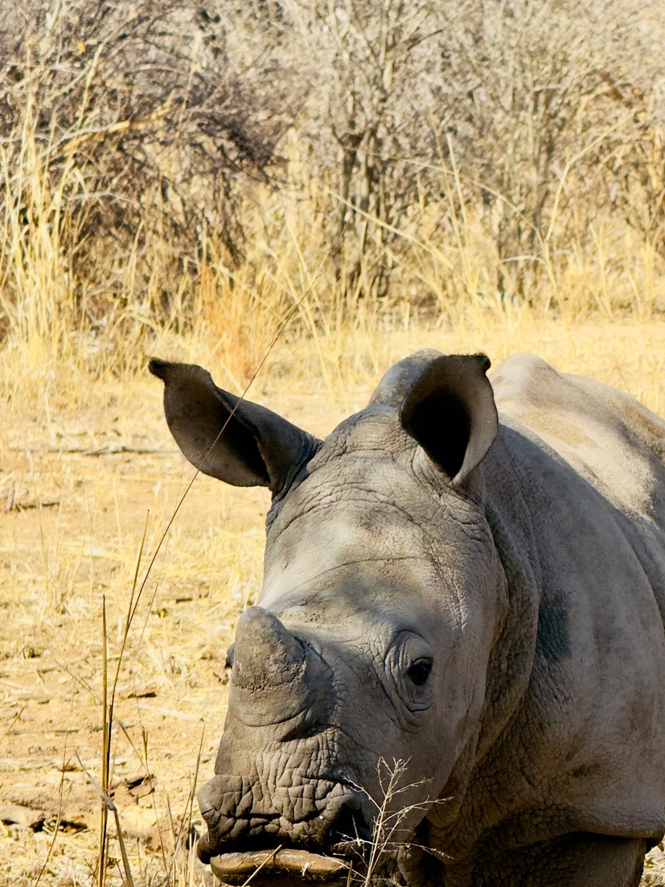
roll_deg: +1.2
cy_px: 781
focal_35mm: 223
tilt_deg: -7.6
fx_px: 5710
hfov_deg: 6.7
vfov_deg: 8.8
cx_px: 486
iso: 50
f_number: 2.8
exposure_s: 1/914
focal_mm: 15.66
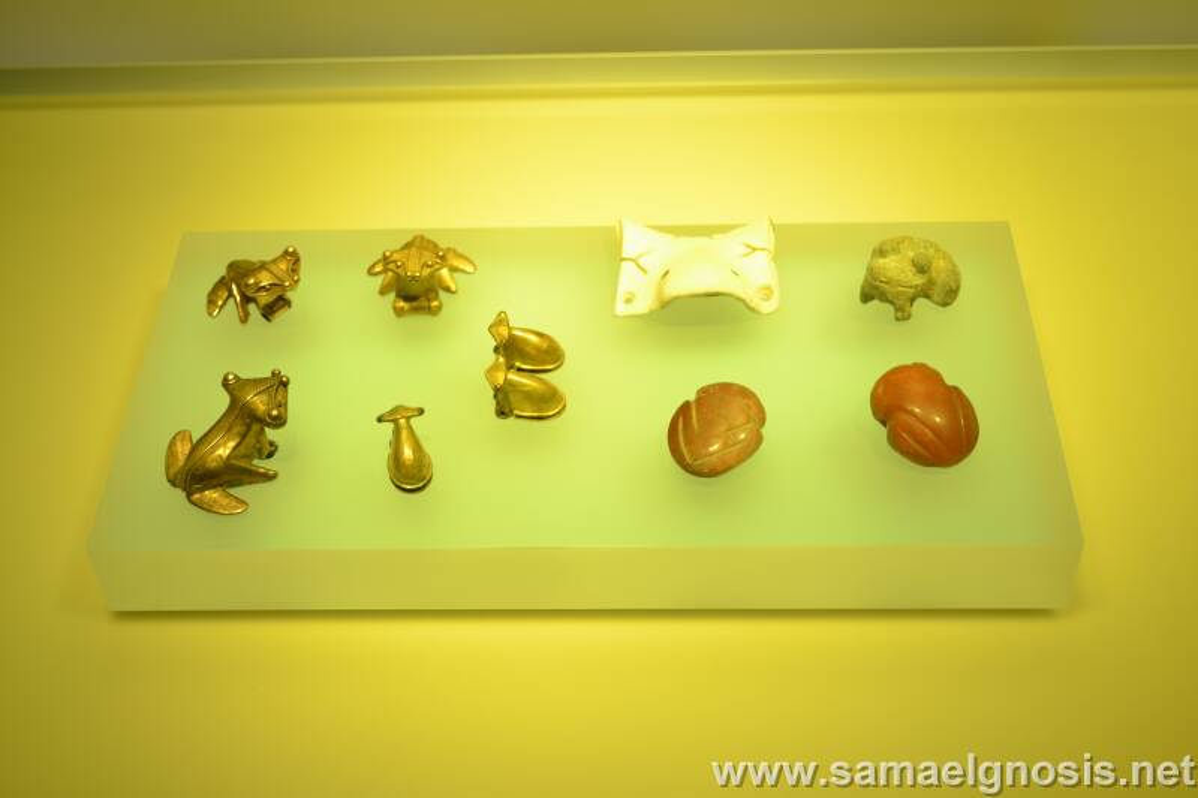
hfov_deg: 41.1
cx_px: 599
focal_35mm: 48
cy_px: 399
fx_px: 1597
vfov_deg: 28.1
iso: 100
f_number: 4.8
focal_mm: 32
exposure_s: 1/6
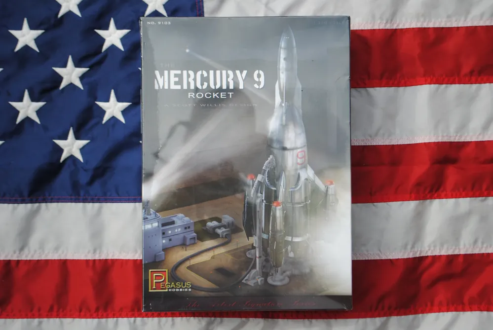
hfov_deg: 31.9
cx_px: 246
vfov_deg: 21.6
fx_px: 864
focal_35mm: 63
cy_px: 165
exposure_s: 1/250
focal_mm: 42
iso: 100
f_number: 5.6
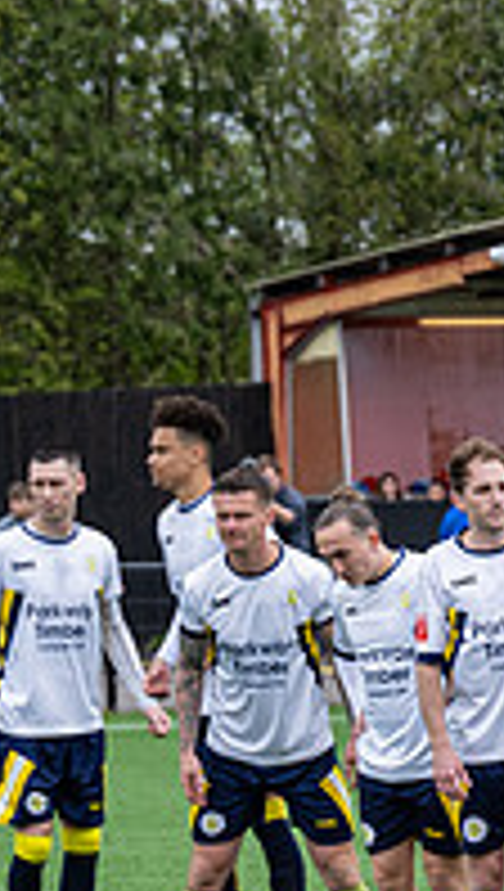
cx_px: 1162
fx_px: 6790
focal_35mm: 287
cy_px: 641
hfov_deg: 4.2
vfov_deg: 7.5
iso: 500
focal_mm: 90
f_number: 5
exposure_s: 1/1600
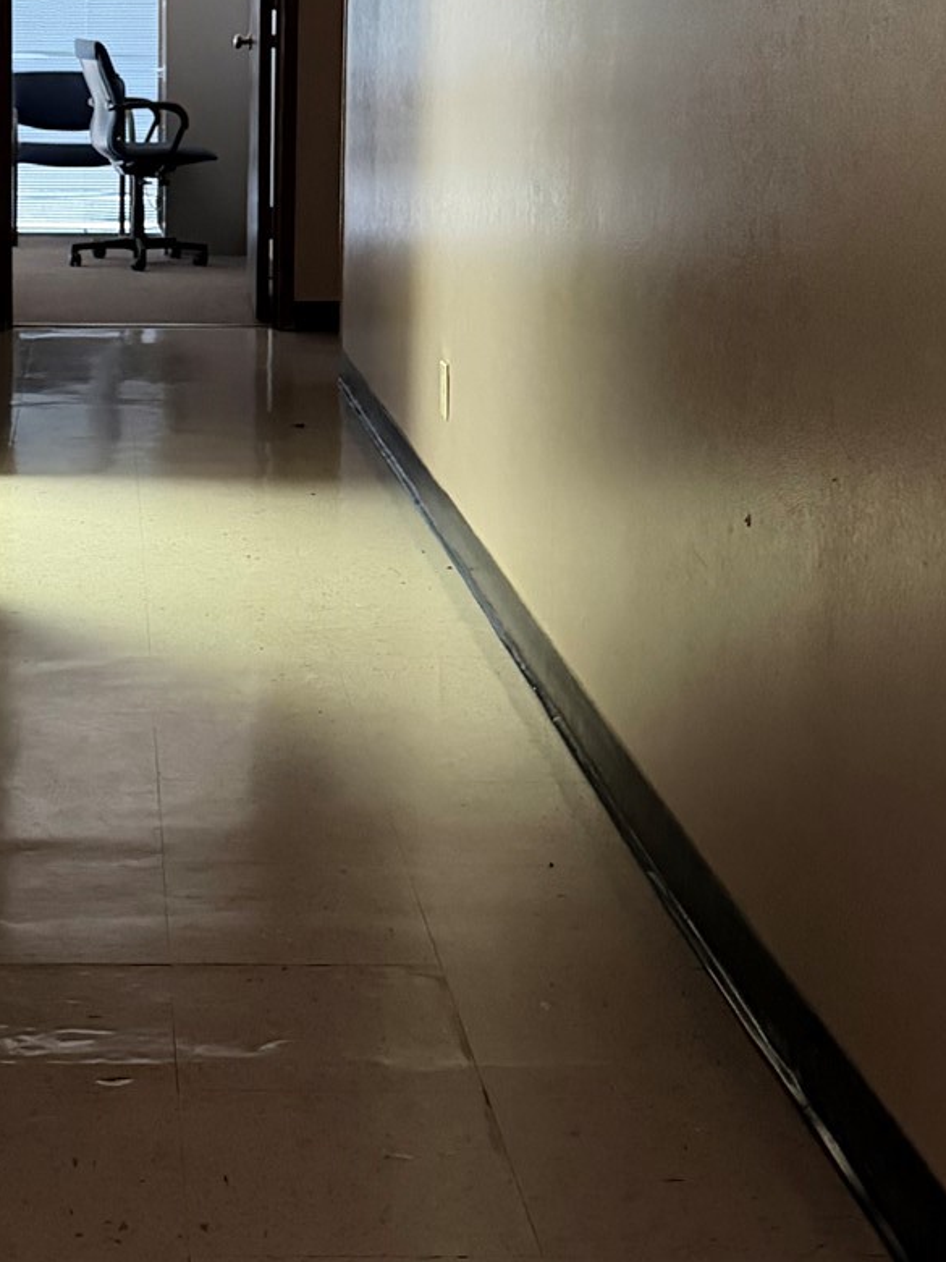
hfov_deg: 22.9
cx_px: 176
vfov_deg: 30.2
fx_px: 2296
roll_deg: -1.7
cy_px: 319
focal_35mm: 63
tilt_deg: -5.1
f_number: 1.78
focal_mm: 6.76
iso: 1000
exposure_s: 1/34
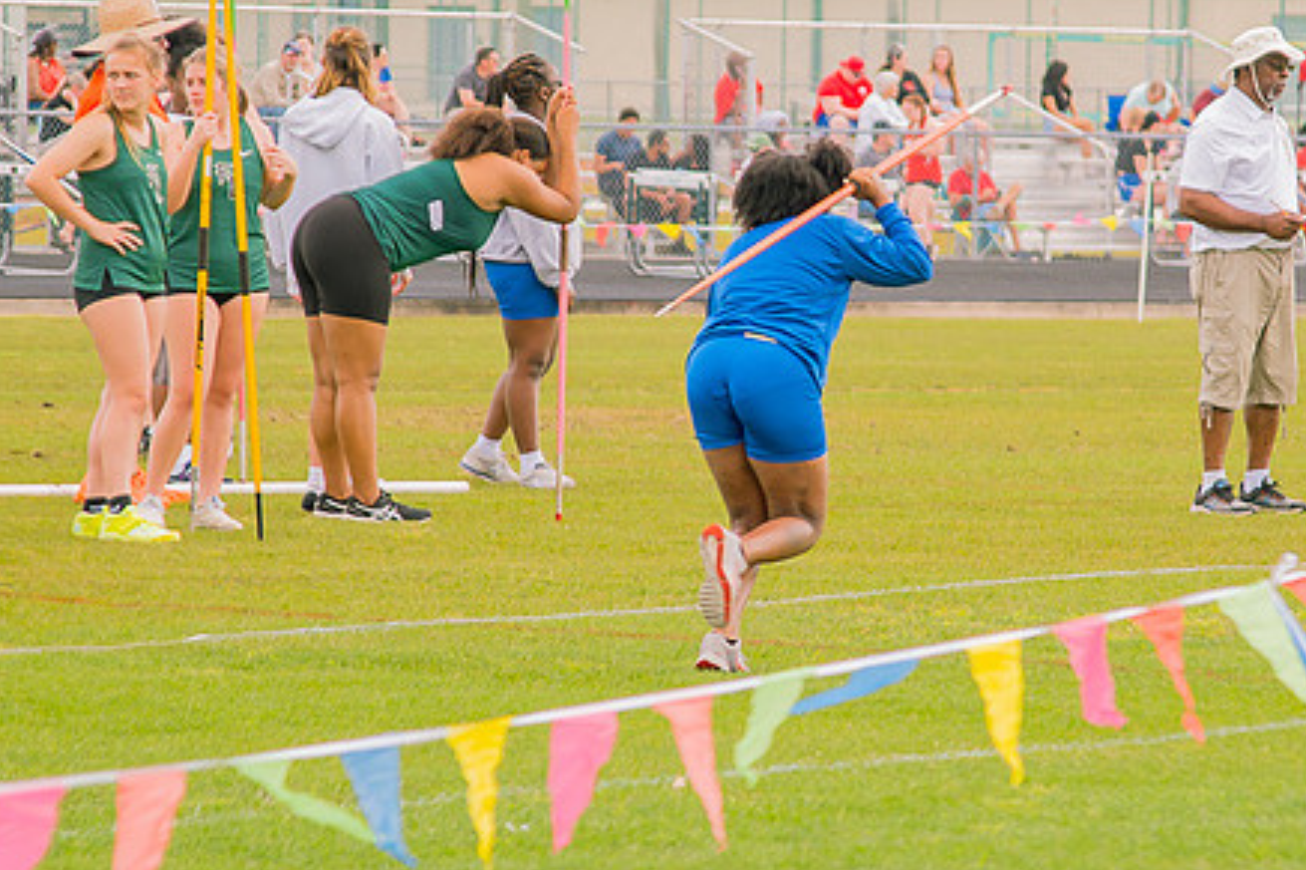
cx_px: 854
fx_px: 12257
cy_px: 341
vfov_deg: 4.1
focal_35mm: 338
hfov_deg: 6.1
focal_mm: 120
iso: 200
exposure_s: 1/200
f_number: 4
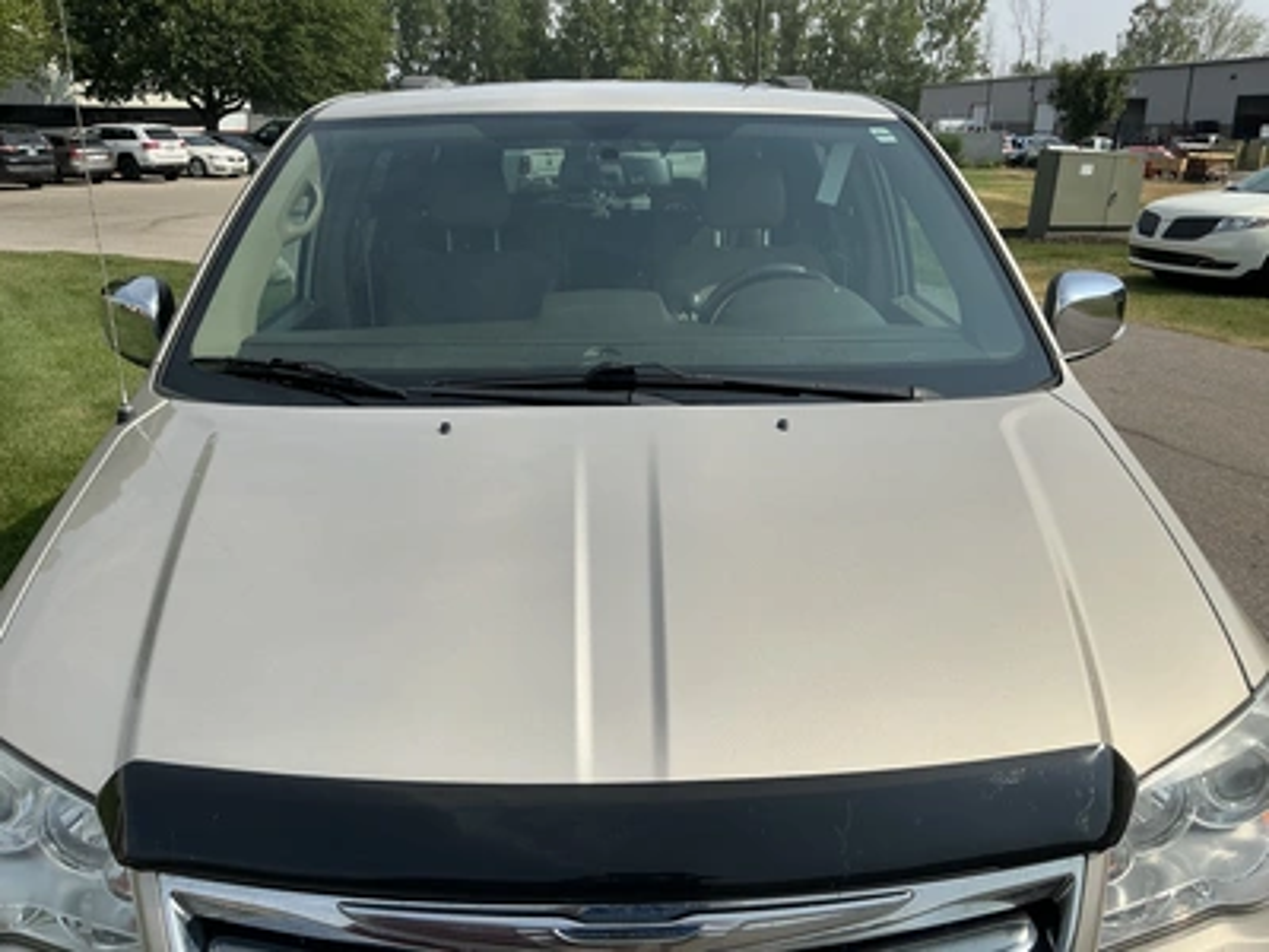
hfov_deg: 63.4
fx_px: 1026
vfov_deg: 49.7
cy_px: 476
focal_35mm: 28
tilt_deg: -16.7
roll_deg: -1.4
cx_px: 634
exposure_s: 1/2959
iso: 25
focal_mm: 3
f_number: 1.8
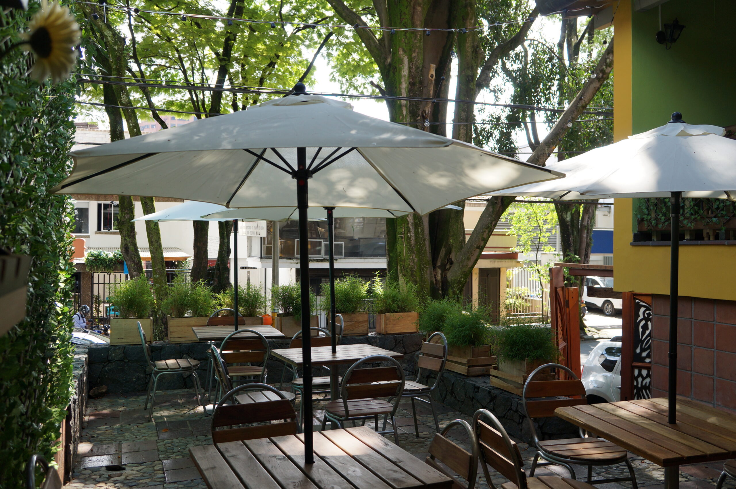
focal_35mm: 33
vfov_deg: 39.9
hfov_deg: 57.3
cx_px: 368
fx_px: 674
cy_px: 244
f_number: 4.5
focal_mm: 22
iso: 200
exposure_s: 1/200
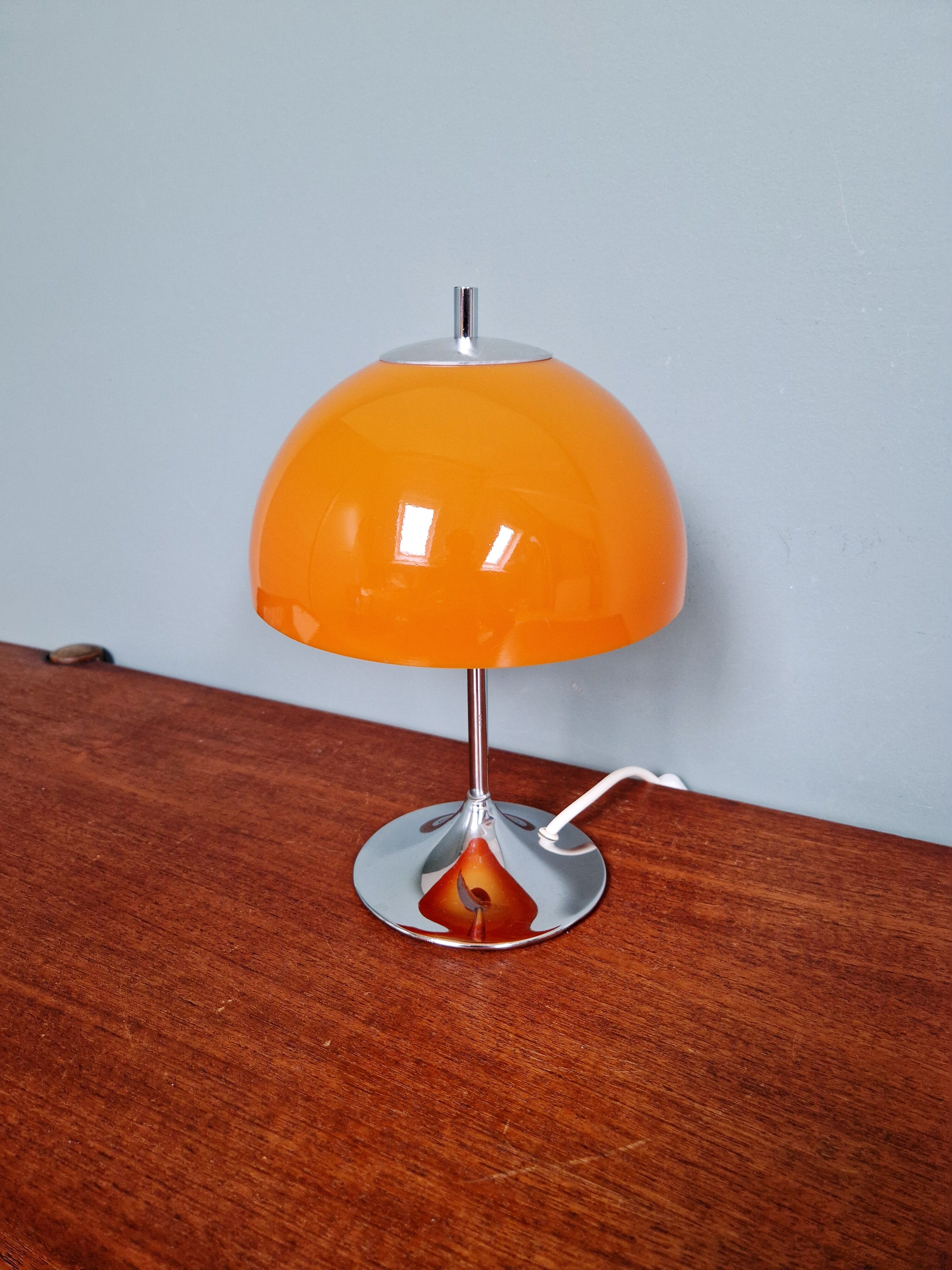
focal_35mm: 23
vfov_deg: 73.9
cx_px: 476
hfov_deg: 58.9
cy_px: 635
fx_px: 843
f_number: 1.8
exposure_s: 1/100
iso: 400
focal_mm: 5.4
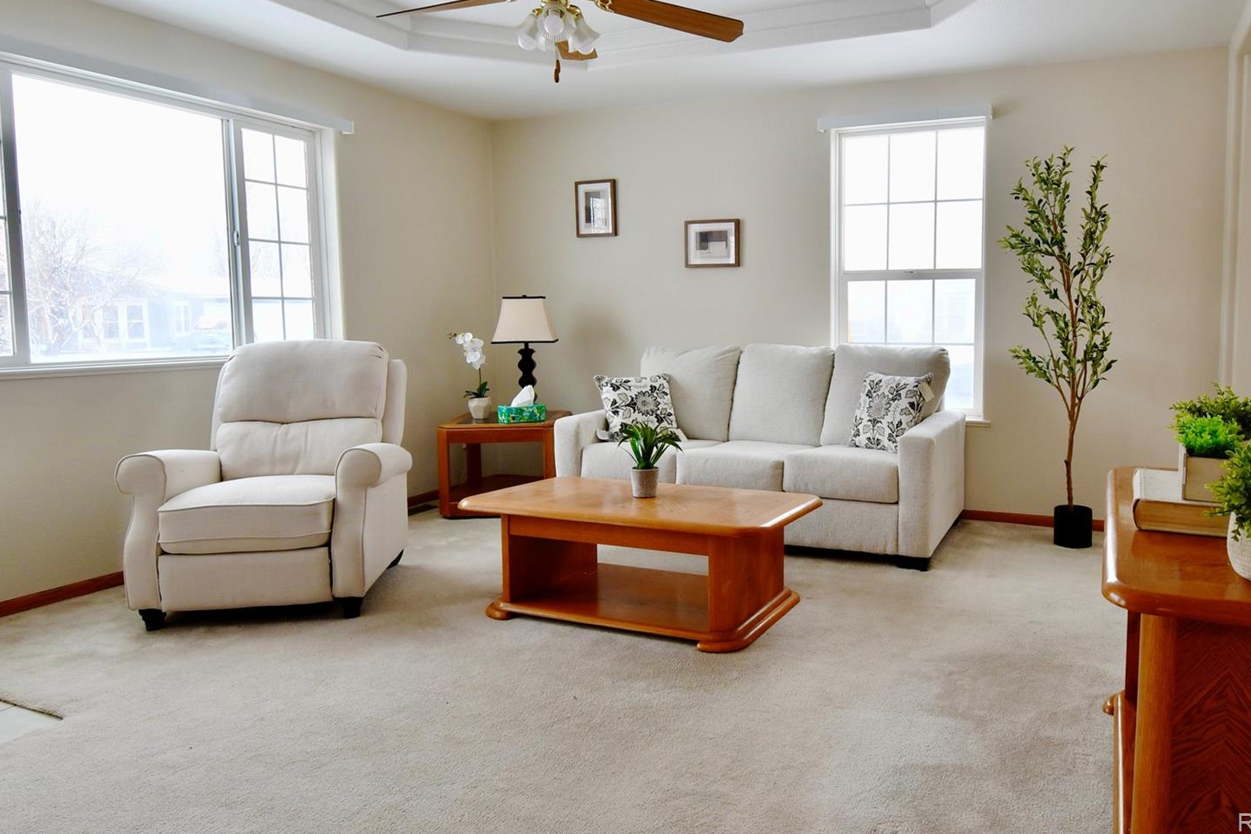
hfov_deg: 81.0
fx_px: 730
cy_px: 381
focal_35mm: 21
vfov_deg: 59.4
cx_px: 686
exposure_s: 1/25
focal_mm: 13
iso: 400
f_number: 9
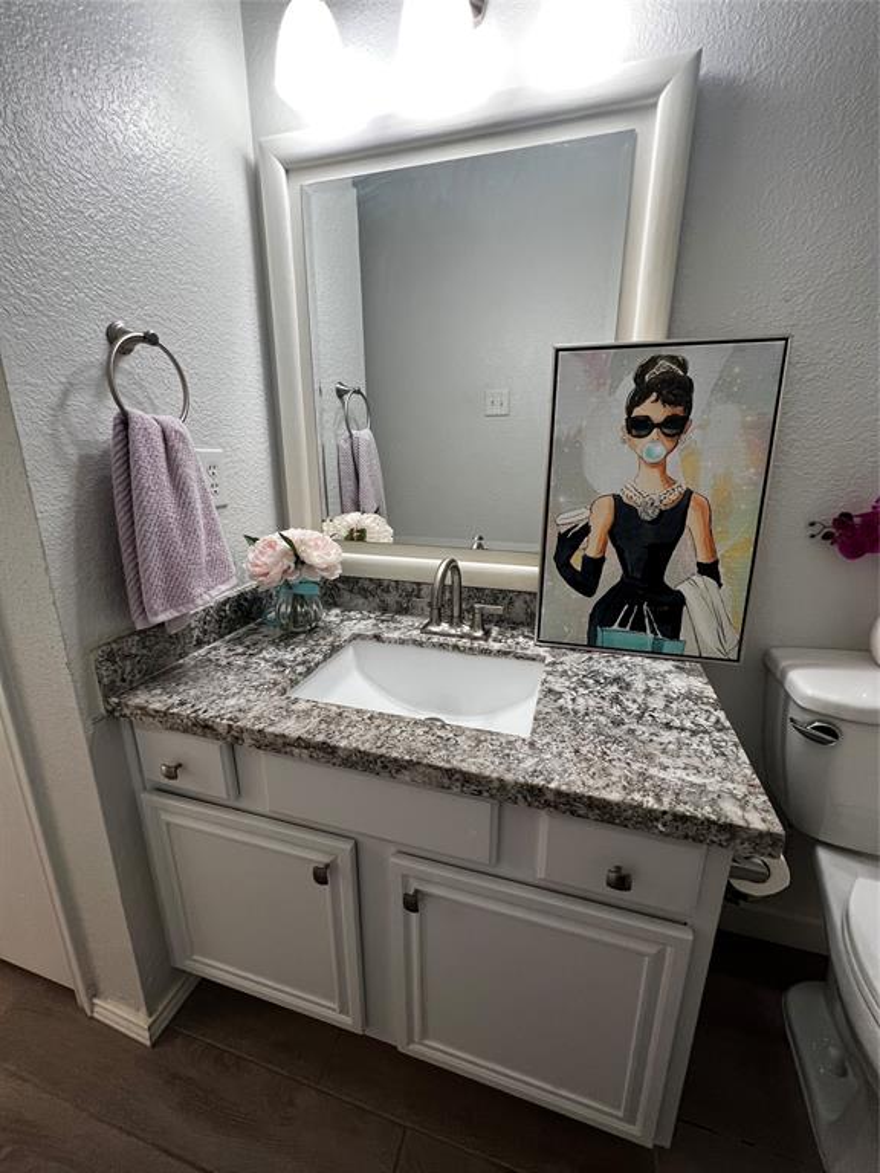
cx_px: 440
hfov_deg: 89.9
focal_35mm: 13
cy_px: 586
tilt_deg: -15.3
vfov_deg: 106.2
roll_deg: +0.5
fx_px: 441
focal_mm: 1.57
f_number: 1.8
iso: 160
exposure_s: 1/60
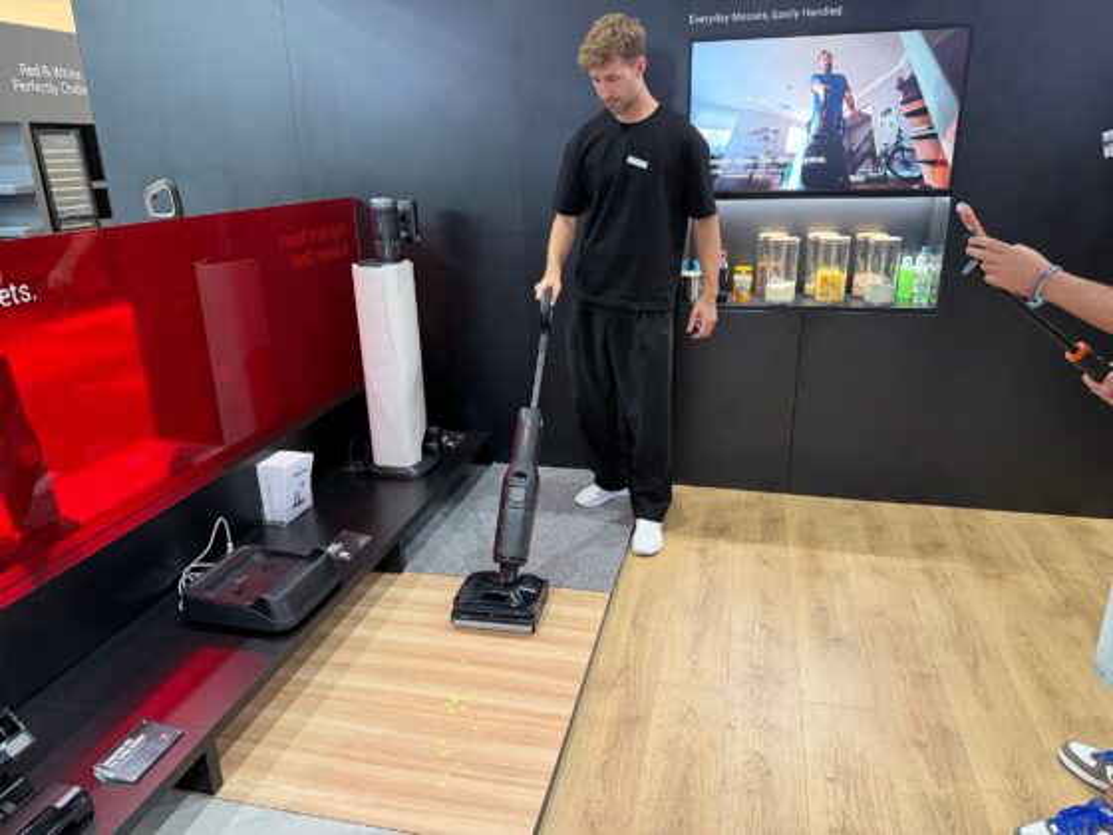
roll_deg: +1.8
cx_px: 556
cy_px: 418
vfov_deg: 56.8
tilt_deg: -18.7
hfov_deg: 71.6
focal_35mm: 24
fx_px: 772
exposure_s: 1/50
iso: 320
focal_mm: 6.76
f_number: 1.78
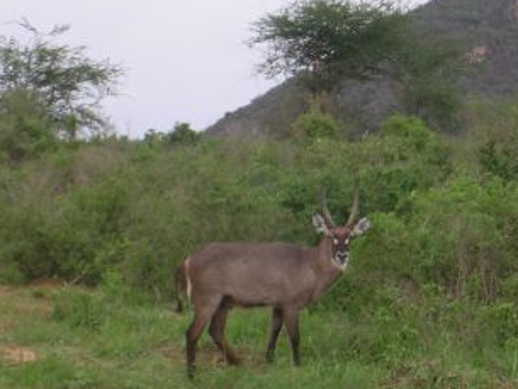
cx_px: 281
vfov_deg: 7.4
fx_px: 3009
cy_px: 199
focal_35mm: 201
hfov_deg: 9.8
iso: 50
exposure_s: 1/80
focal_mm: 17.4
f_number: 4.9
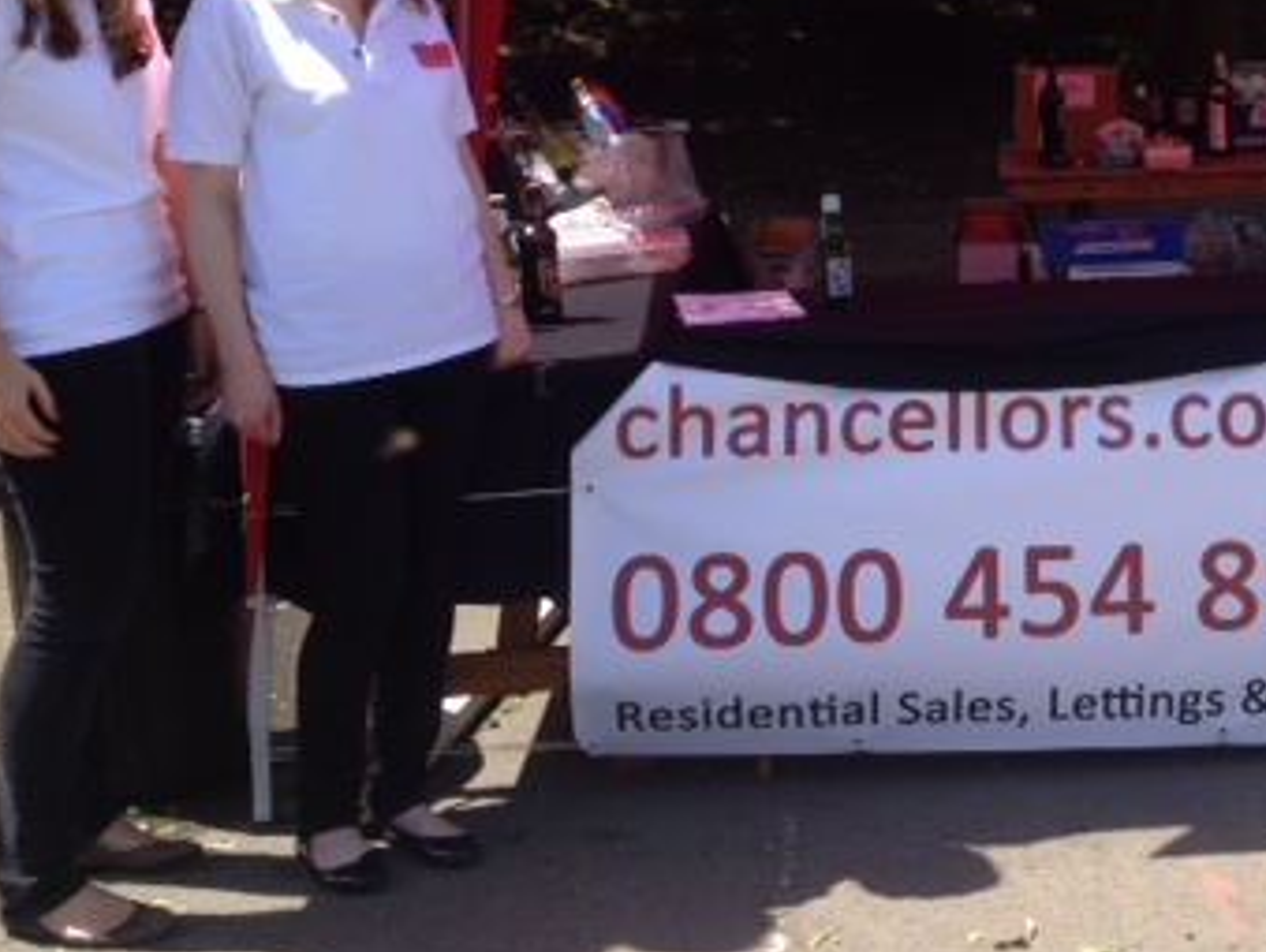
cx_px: 1053
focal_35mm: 66
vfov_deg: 22.0
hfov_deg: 28.6
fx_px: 2416
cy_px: 194
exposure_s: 1/801
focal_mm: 4.28
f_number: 2.4
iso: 50
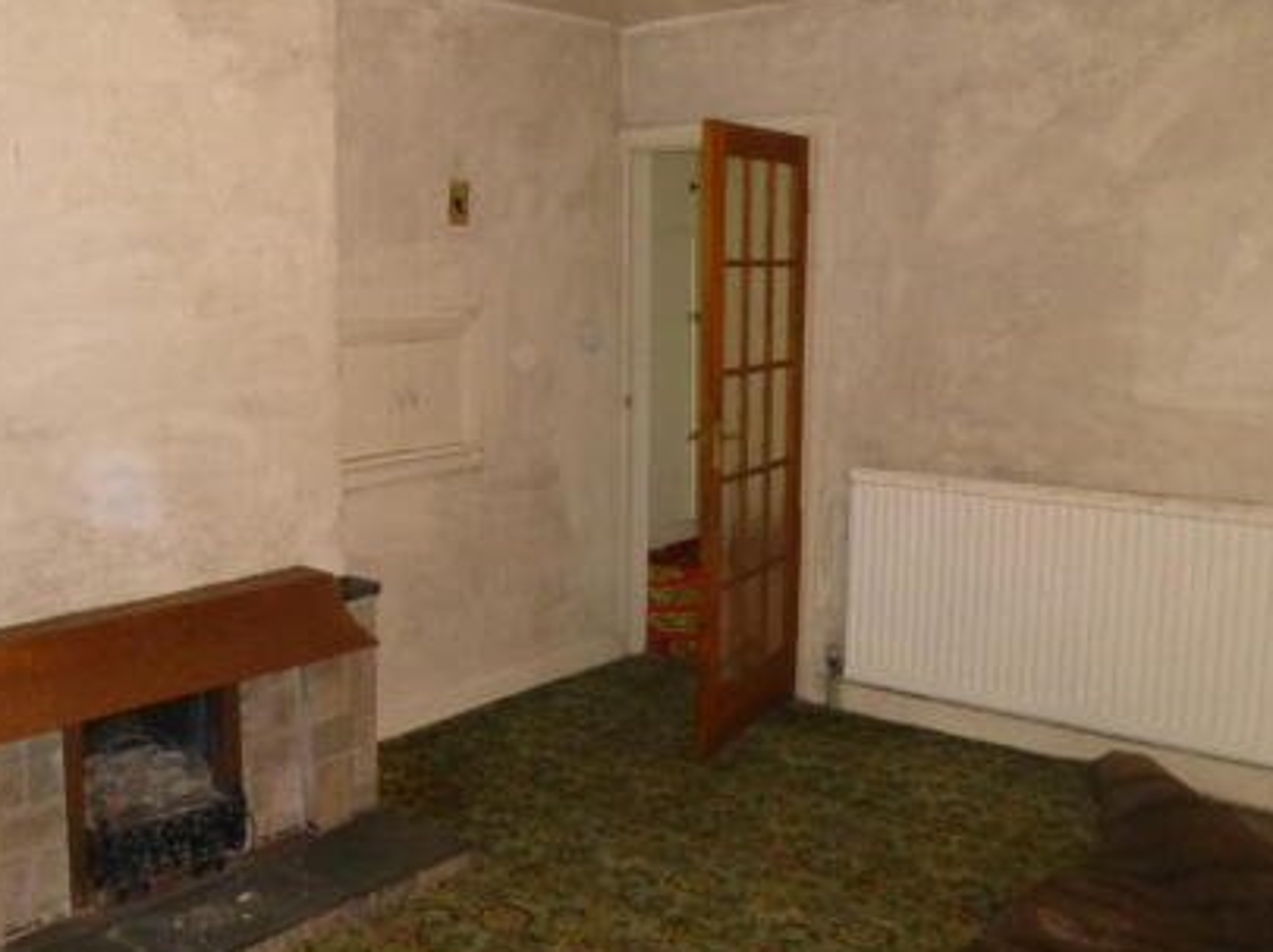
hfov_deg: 50.6
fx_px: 1323
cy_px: 473
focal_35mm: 36
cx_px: 445
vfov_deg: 39.6
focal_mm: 4.5
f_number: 3.1
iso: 800
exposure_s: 1/60
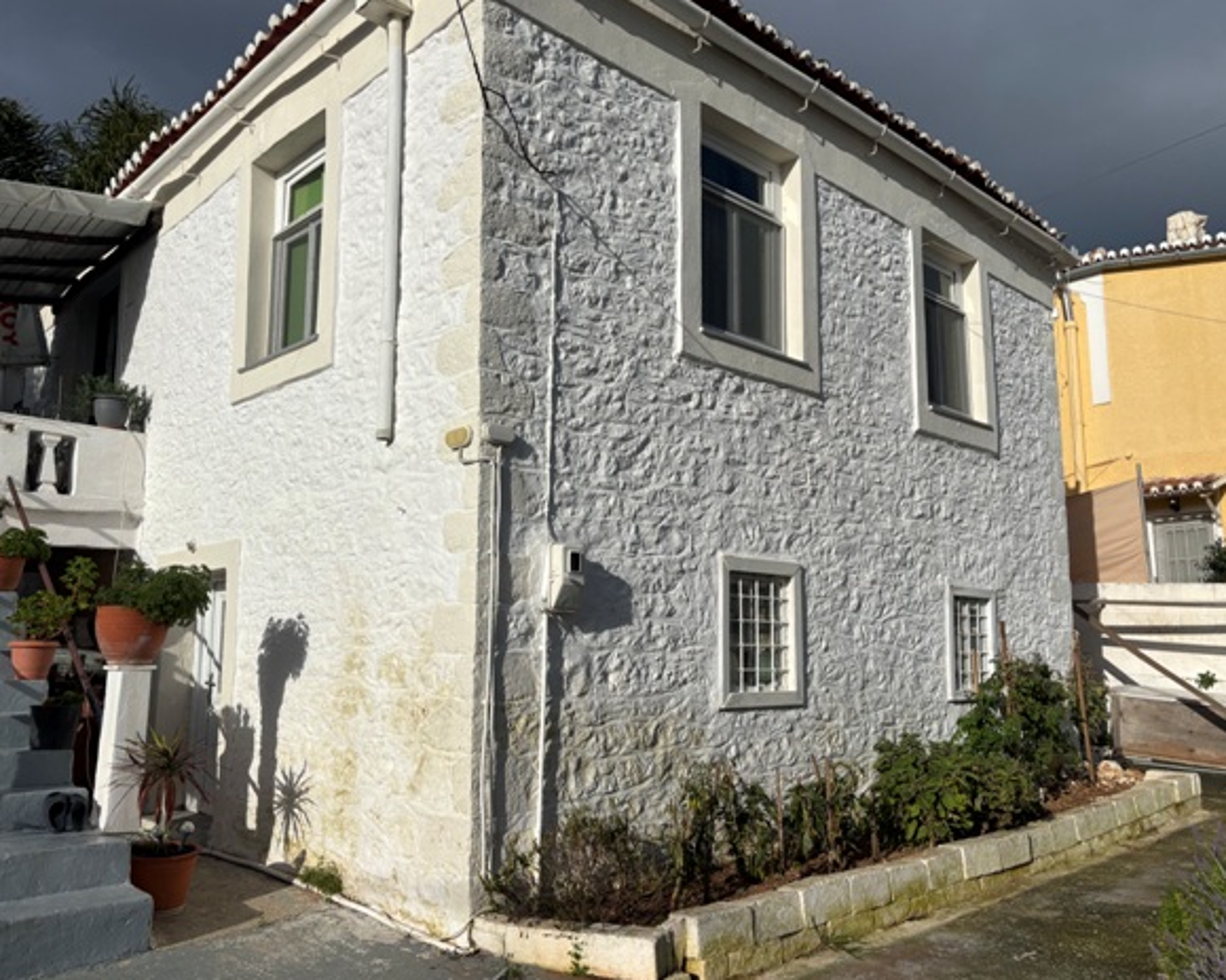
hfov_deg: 62.2
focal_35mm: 28
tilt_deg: +9.7
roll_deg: +0.3
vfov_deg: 51.5
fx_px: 1016
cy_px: 486
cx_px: 609
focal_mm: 5.96
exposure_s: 1/10989
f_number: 1.6
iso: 50
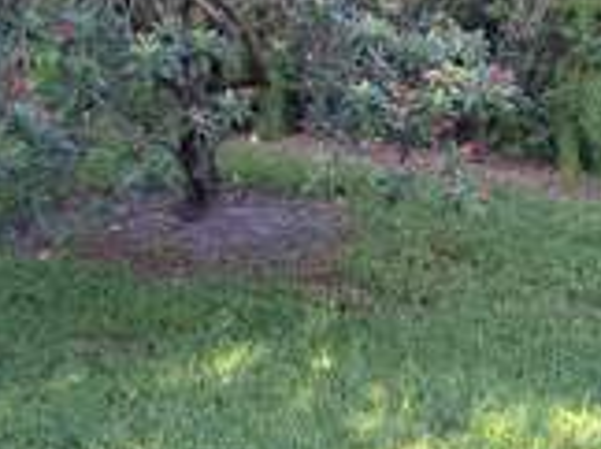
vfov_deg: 21.0
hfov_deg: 28.6
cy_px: 35
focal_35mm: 68
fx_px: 1179
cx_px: 252
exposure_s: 1/120
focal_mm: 5.54
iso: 50
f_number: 1.8
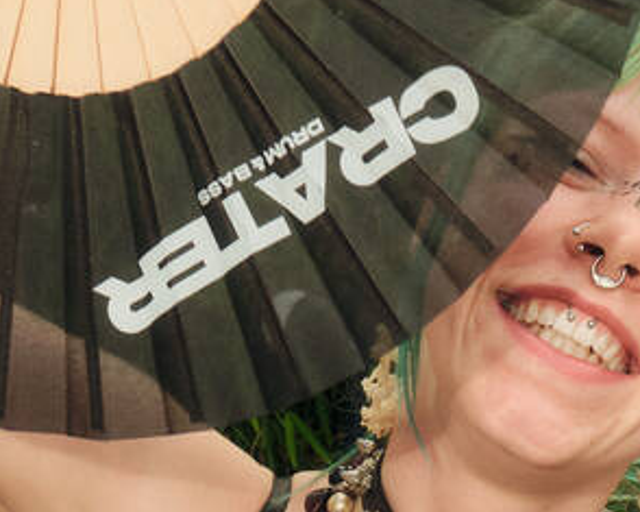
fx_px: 1742
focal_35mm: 92
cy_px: 776
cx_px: 503
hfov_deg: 20.6
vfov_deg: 15.4
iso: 640
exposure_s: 1/125
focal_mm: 16
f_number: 8
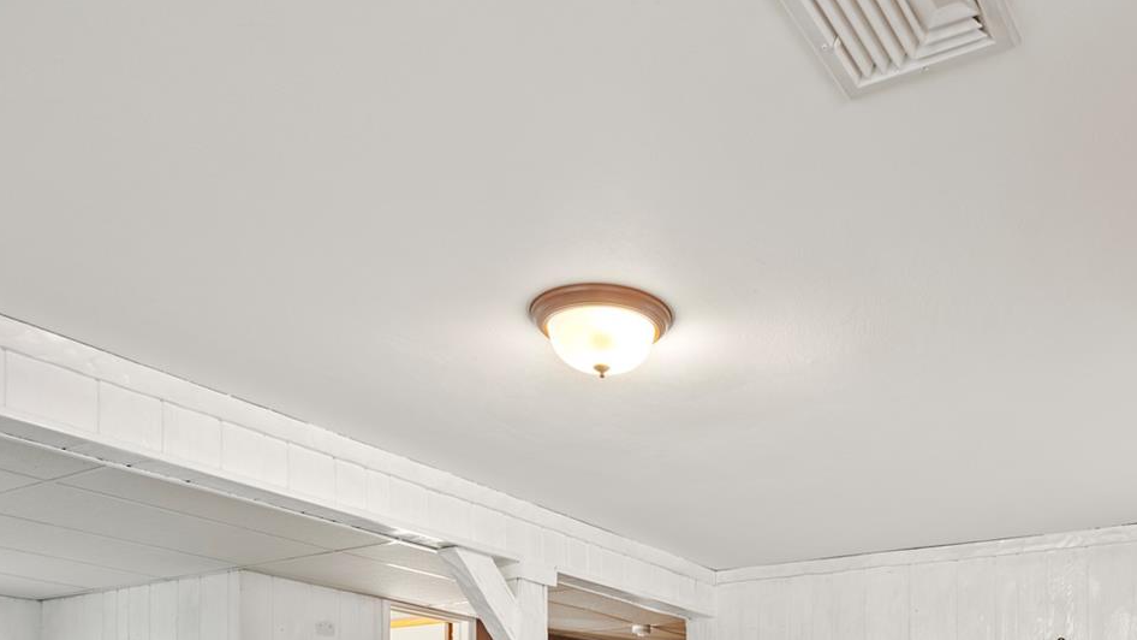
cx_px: 737
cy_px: 798
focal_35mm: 34
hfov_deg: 57.0
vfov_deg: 29.1
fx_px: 1025
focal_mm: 15
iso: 500
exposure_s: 1/1.67
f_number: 8
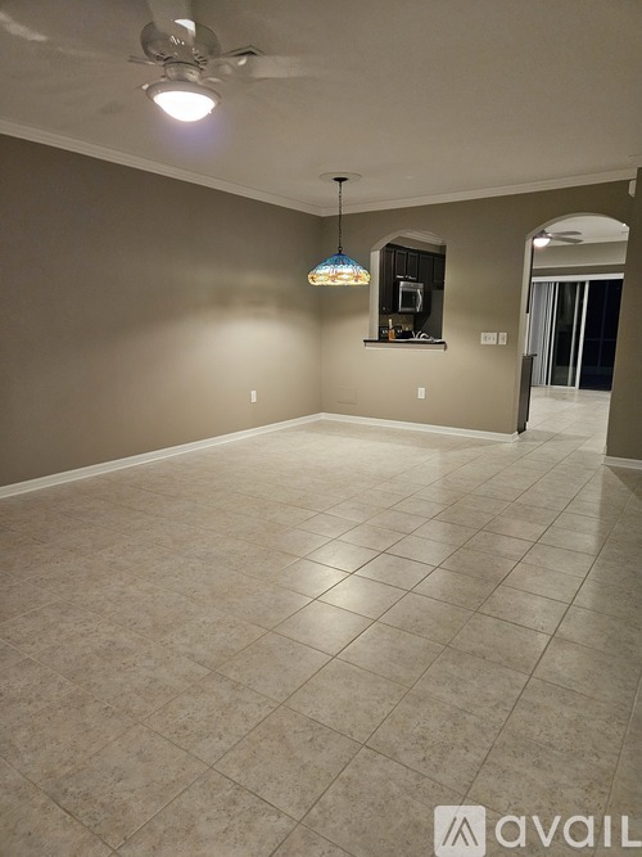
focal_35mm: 23
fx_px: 569
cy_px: 428
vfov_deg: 73.9
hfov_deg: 58.9
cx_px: 321
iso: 800
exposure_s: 1/120
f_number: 1.8
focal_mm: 5.4
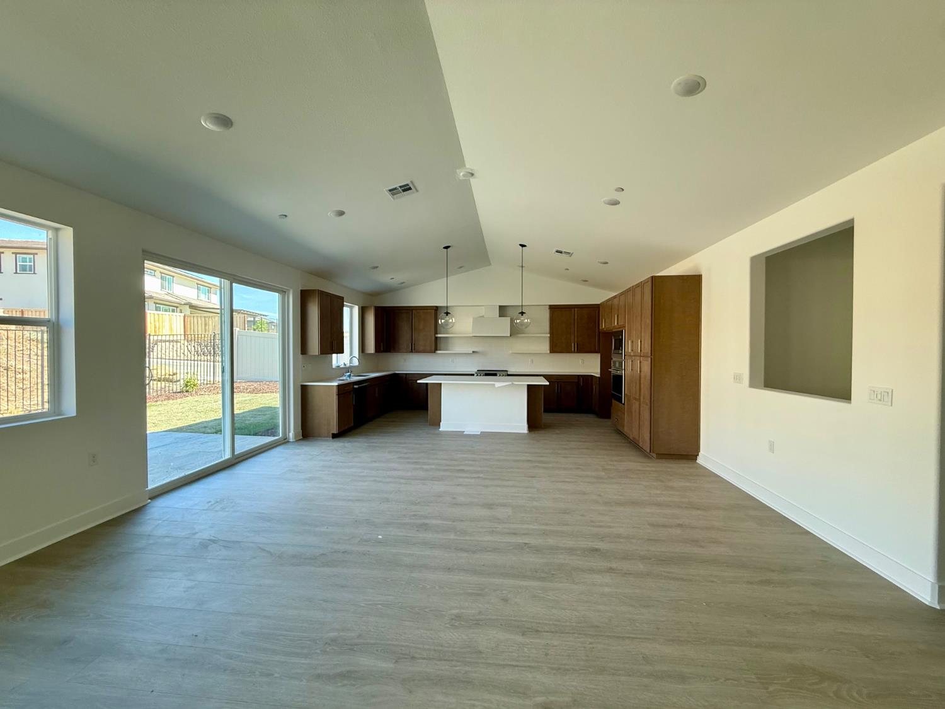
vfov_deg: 85.7
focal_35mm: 14
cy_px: 354
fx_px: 382
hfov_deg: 102.1
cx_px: 472
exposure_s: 1/99
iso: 125
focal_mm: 2.22
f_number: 2.2
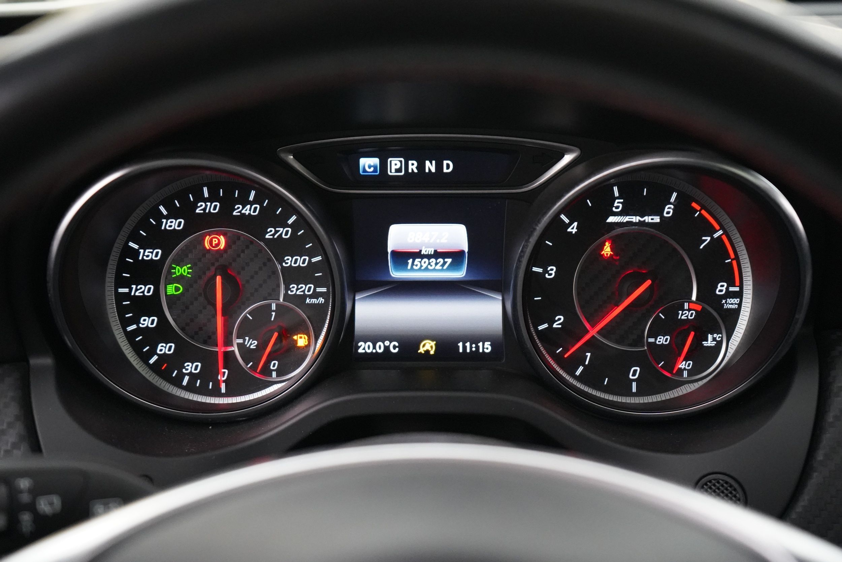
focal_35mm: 48
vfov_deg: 28.1
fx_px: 1123
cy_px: 281
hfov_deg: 41.1
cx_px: 421
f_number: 4.5
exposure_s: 1/100
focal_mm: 48
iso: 12800
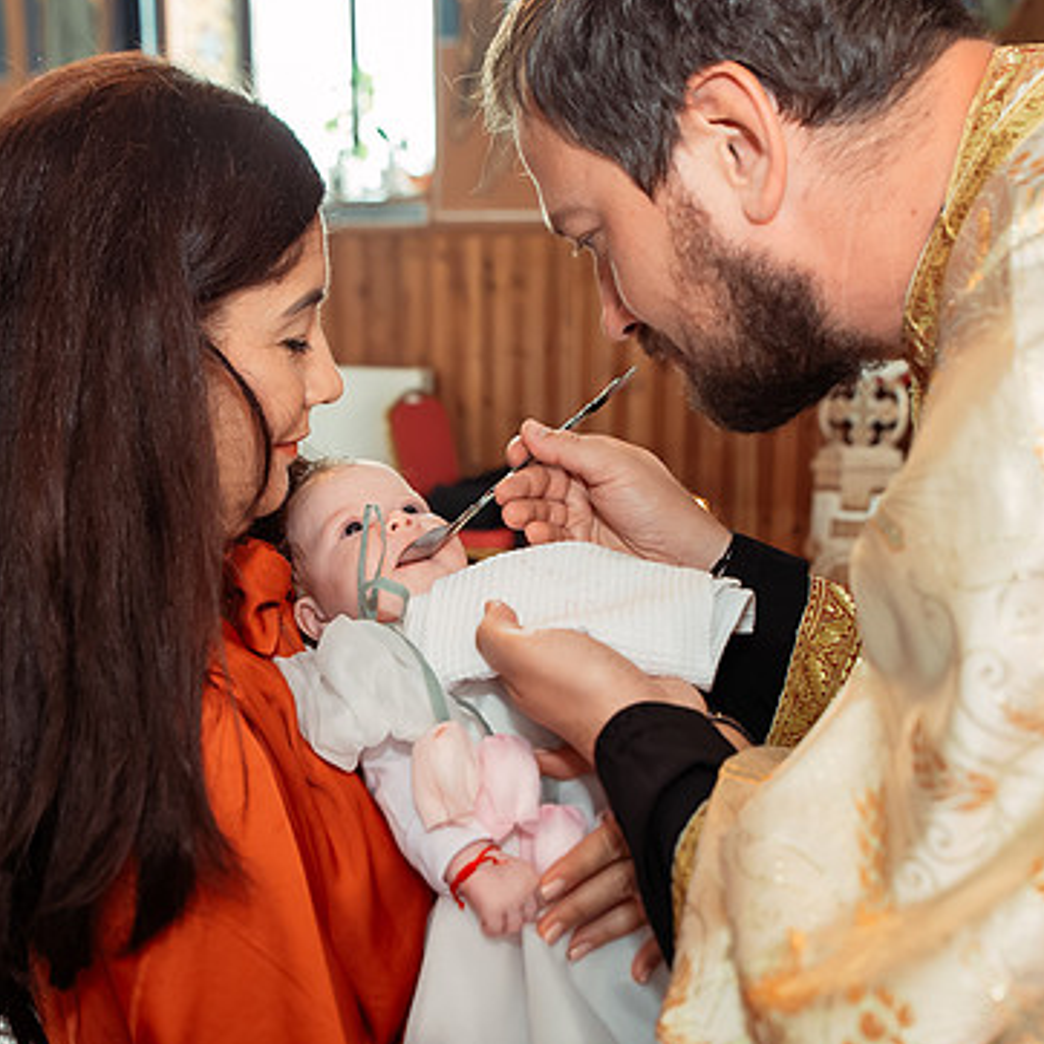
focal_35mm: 53
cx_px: 435
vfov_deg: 32.1
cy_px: 603
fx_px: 1808
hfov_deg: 32.1
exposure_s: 1/250
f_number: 3.5
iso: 3200
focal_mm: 32
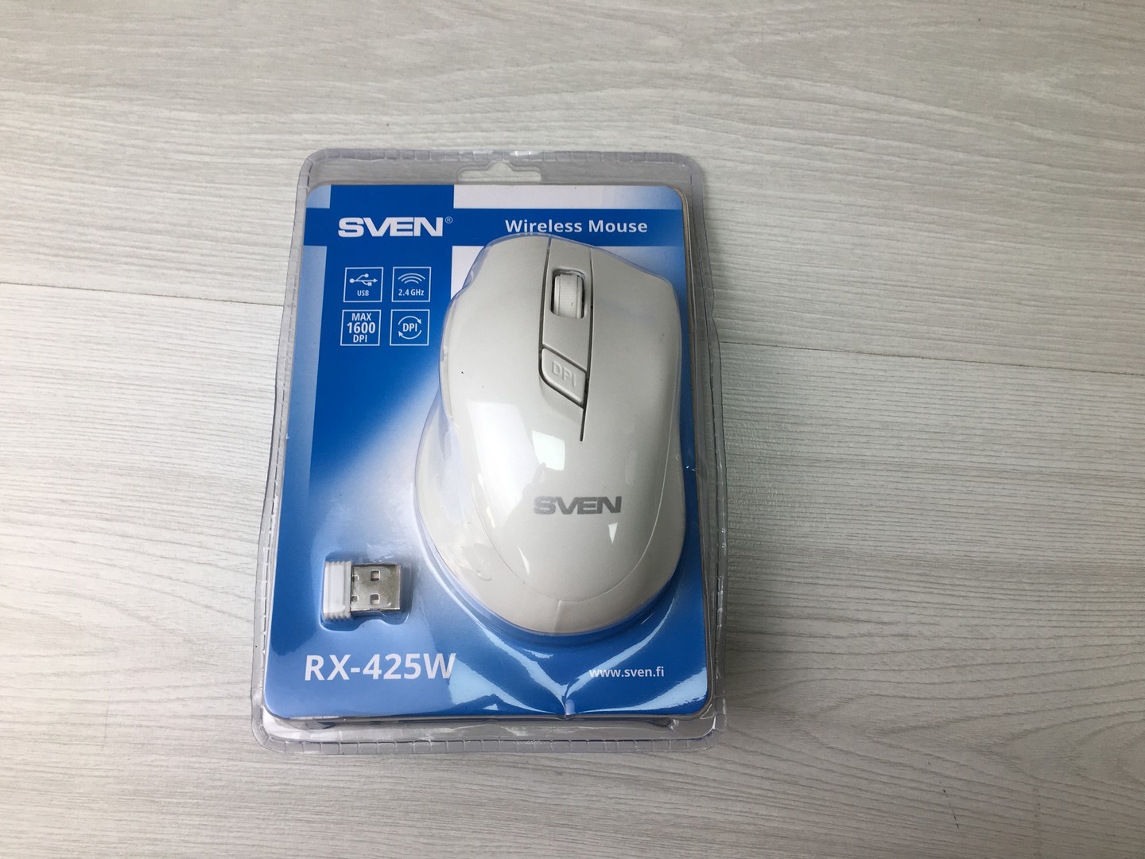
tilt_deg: -81.5
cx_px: 572
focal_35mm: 29
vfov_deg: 48.2
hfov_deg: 61.7
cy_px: 430
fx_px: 959
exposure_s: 1/102
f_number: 2.2
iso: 25
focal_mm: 4.15
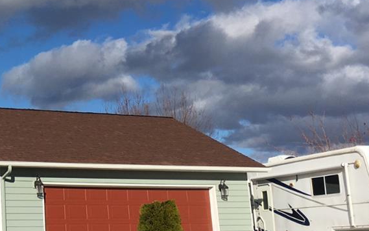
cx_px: -28
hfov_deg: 24.0
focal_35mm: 81
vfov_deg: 16.0
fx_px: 815
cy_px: 34
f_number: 2.2
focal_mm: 4.15
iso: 25
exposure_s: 1/2564
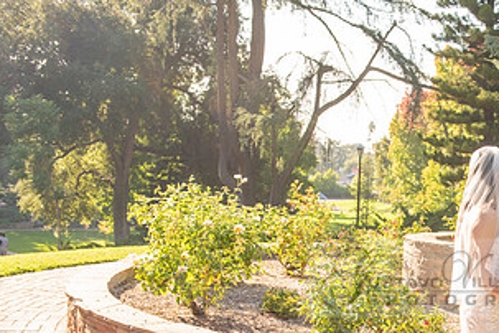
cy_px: 278
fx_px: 901
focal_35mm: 65
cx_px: 450
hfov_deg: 29.7
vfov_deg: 20.6
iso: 200
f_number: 5.6
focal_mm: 34
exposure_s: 1/250
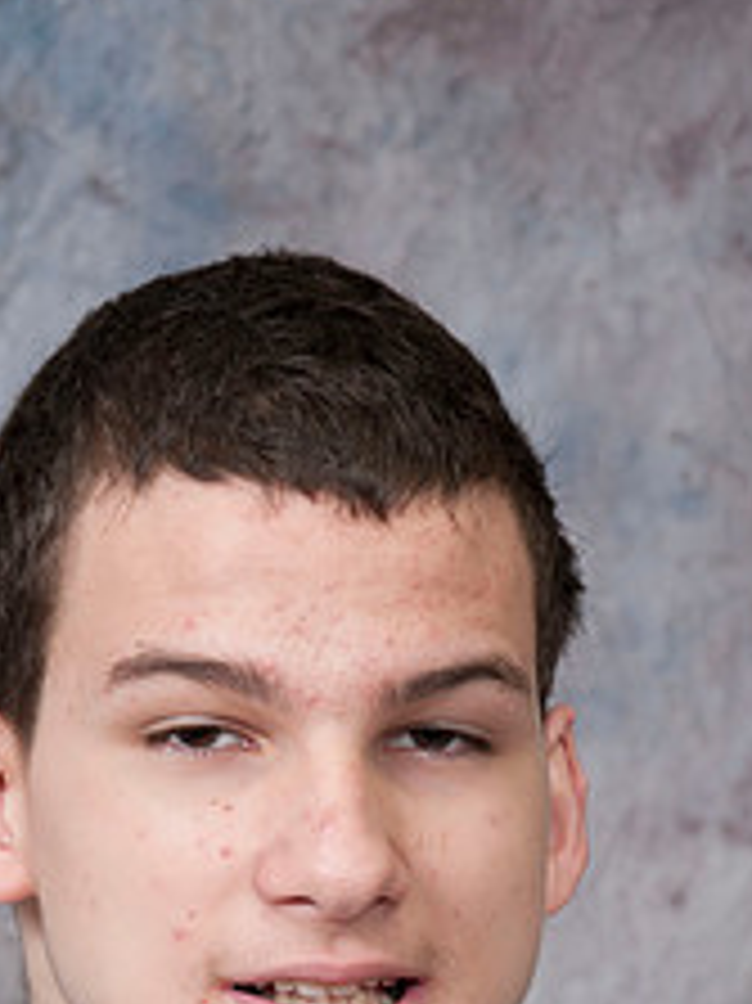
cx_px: 263
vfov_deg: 8.0
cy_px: 945
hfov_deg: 6.0
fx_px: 7161
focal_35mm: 247
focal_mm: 85
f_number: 5.6
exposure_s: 1/125
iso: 200
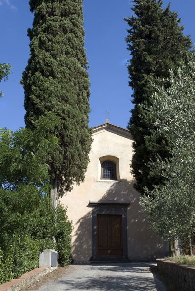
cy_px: 136
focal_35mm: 49
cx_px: 98
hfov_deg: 27.8
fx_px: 394
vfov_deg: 40.6
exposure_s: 1/100
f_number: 16
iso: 200
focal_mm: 27
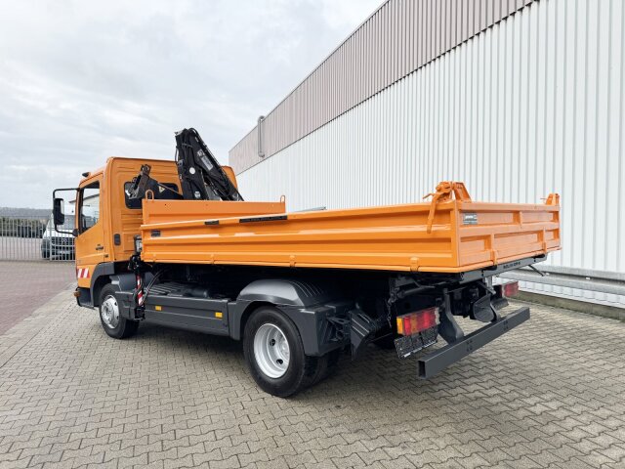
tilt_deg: -0.1
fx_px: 433
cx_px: 312
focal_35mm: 24
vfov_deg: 56.8
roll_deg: +1.6
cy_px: 234
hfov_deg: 71.6
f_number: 1.78
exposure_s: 1/2506
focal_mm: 6.86
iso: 80
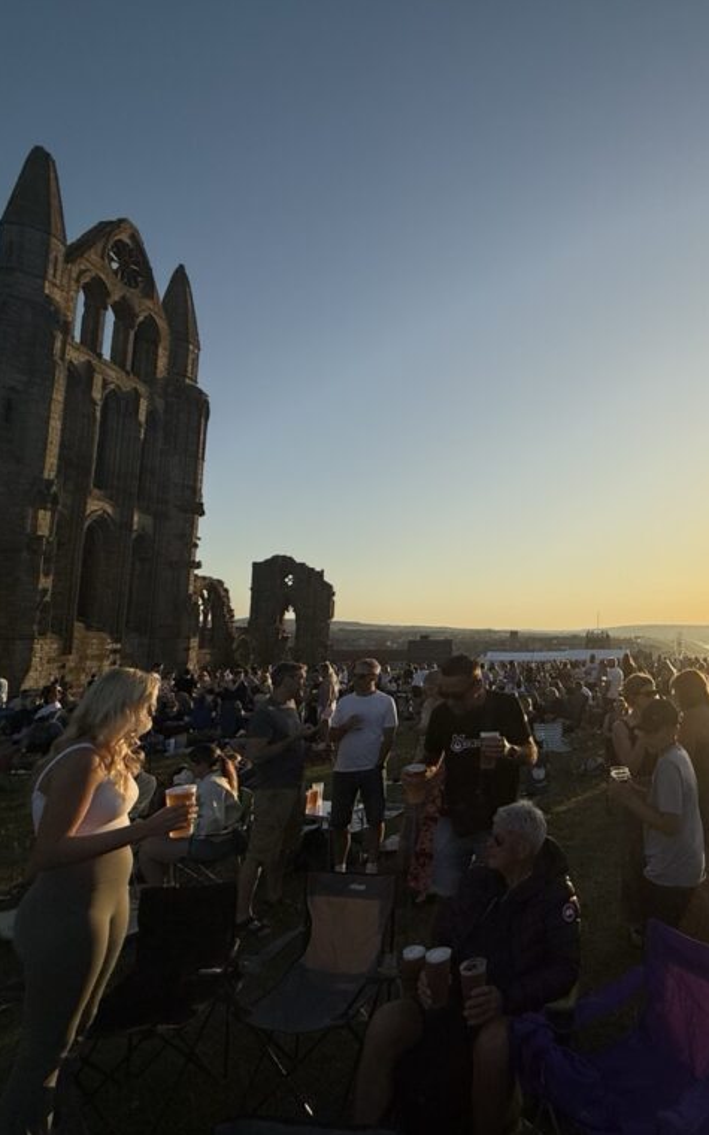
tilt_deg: +6.4
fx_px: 618
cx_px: 640
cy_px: 568
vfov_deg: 85.1
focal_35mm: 20
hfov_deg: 52.3
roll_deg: +0.4
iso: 64
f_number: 2.2
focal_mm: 2.22
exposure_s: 1/3663
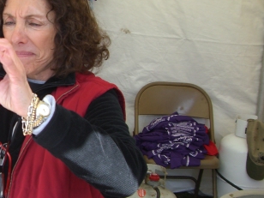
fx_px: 602
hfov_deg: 23.8
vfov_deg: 18.7
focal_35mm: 79
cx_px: 7
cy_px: 87
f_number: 2.7
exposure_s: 1/200
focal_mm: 6.2
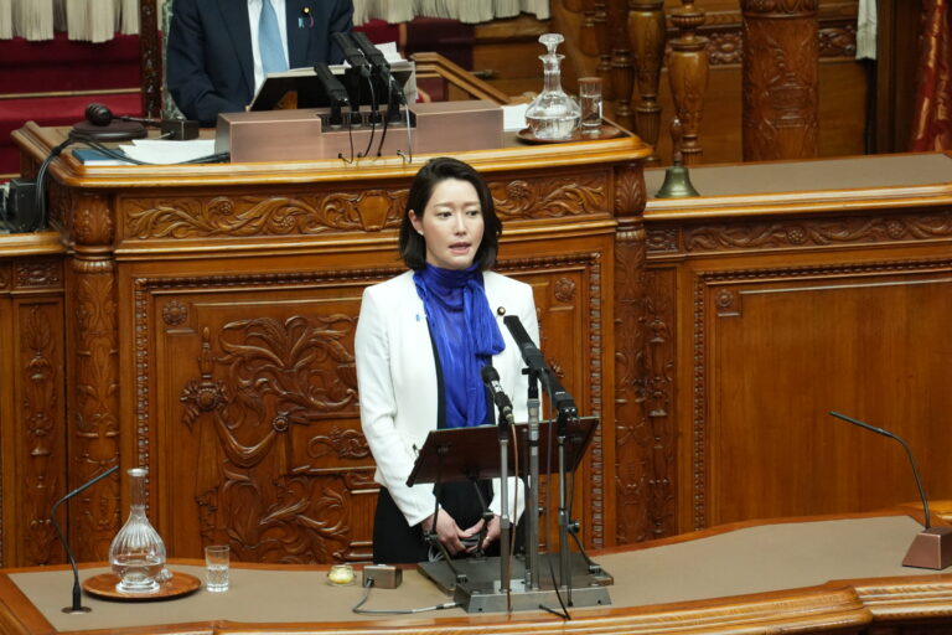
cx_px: 476
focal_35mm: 300
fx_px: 7933
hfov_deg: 6.9
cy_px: 318
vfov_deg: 4.6
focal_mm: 200
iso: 5000
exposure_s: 1/125
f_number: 5.6
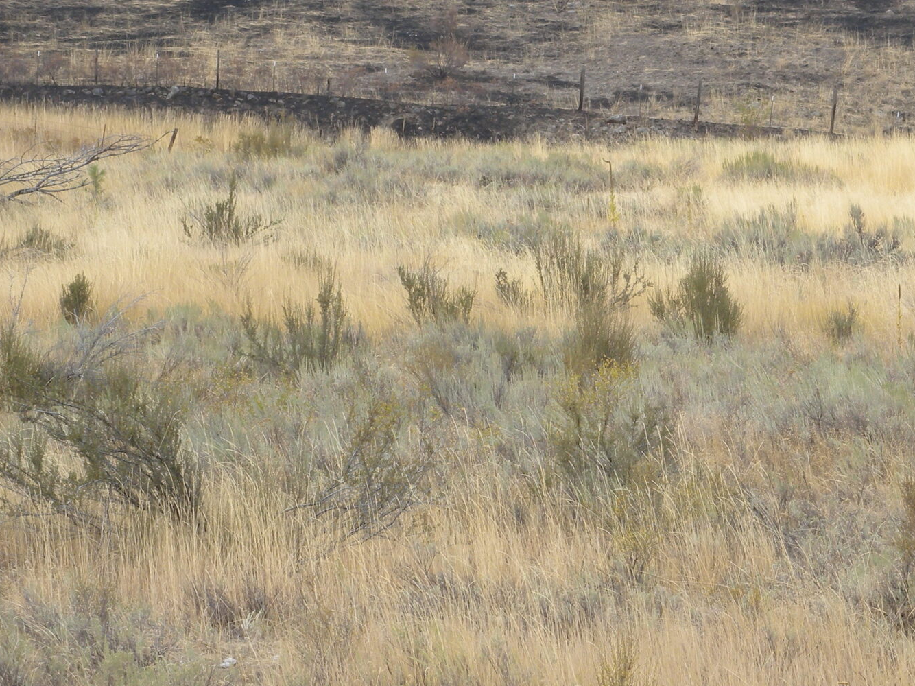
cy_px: 373
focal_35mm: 215
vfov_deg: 6.9
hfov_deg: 9.2
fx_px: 5682
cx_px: 688
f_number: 5.9
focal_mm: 24
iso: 64
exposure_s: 1/100
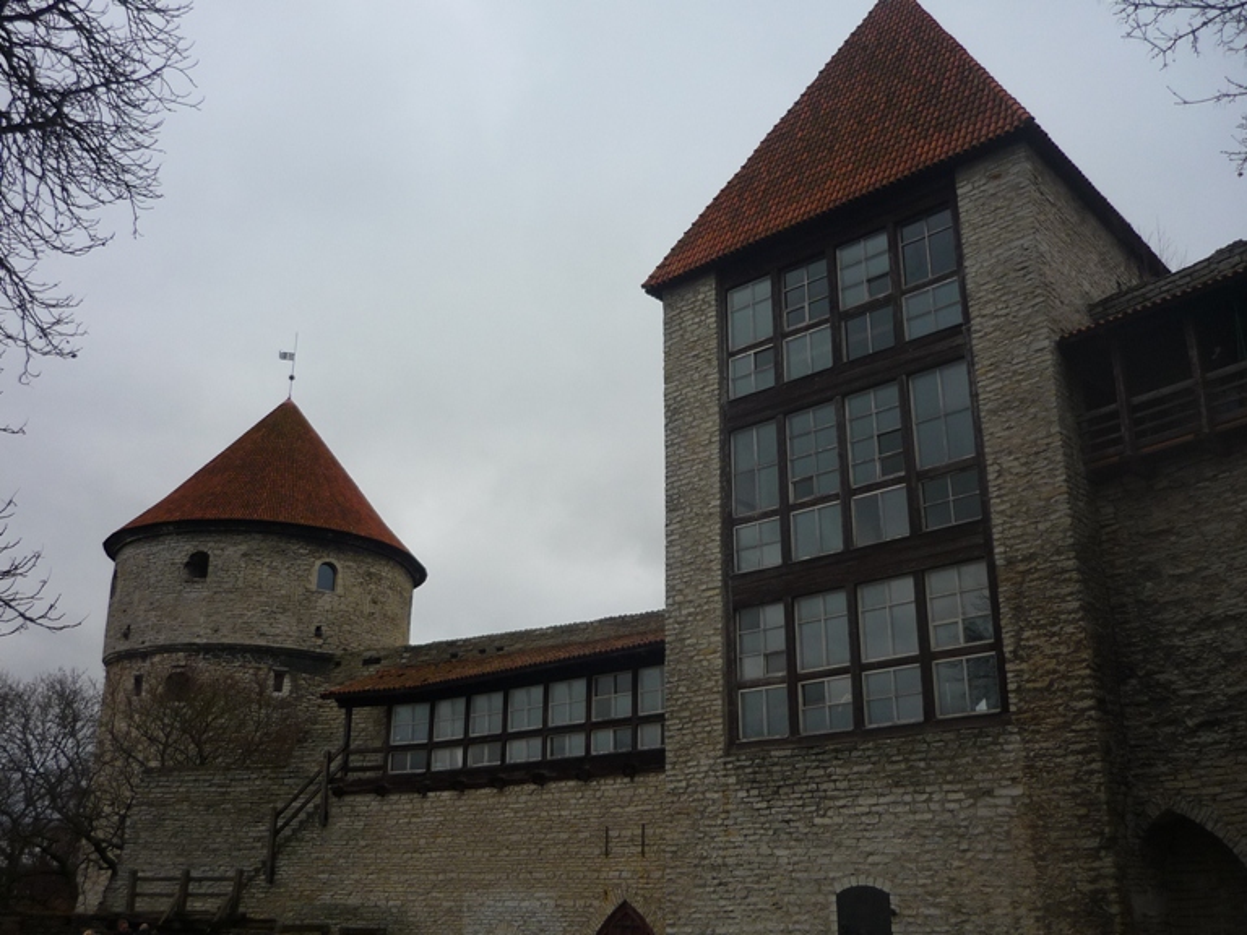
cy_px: 468
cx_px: 624
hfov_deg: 55.4
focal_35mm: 33
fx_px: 1189
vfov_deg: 42.9
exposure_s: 1/100
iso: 100
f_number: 2.8
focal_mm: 5.5
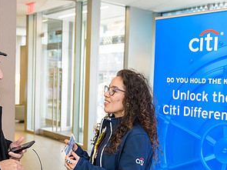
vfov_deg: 27.4
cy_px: 105
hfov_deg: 36.2
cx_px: 104
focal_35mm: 53
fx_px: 347
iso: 1000
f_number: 3.2
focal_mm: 28
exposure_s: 1/100
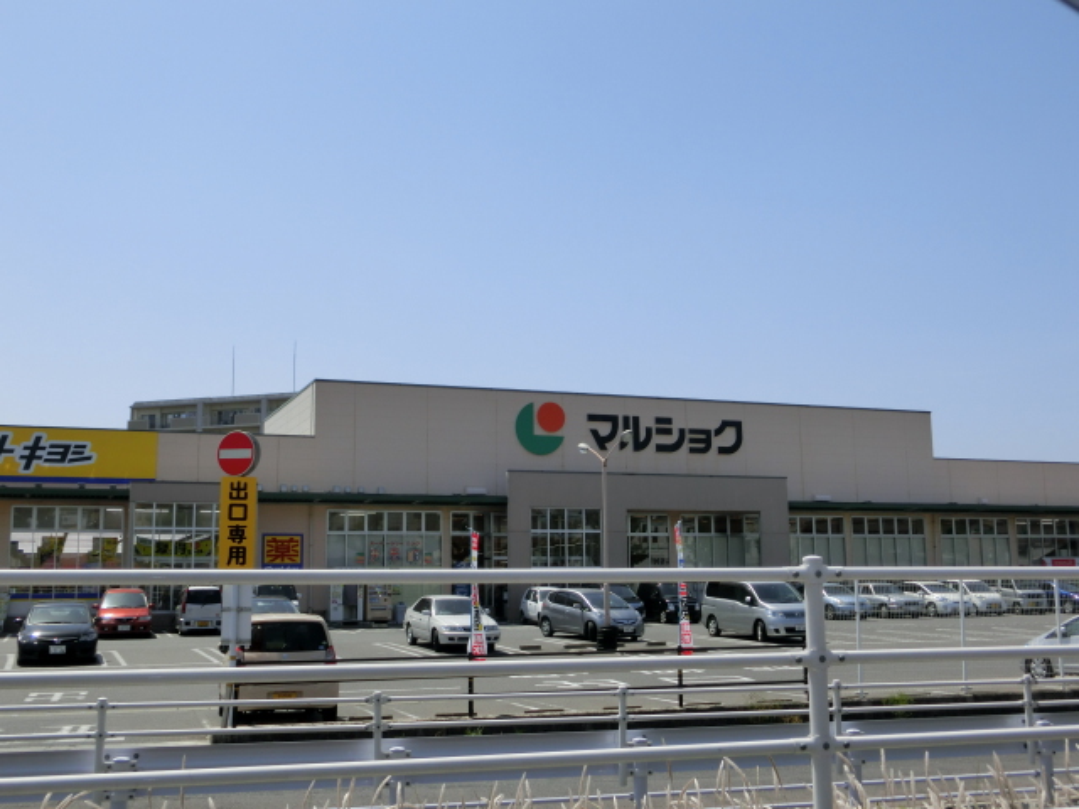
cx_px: 540
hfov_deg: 49.0
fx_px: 1184
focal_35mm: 38
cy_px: 404
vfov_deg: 37.7
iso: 80
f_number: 9.9
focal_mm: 6.67
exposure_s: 1/200
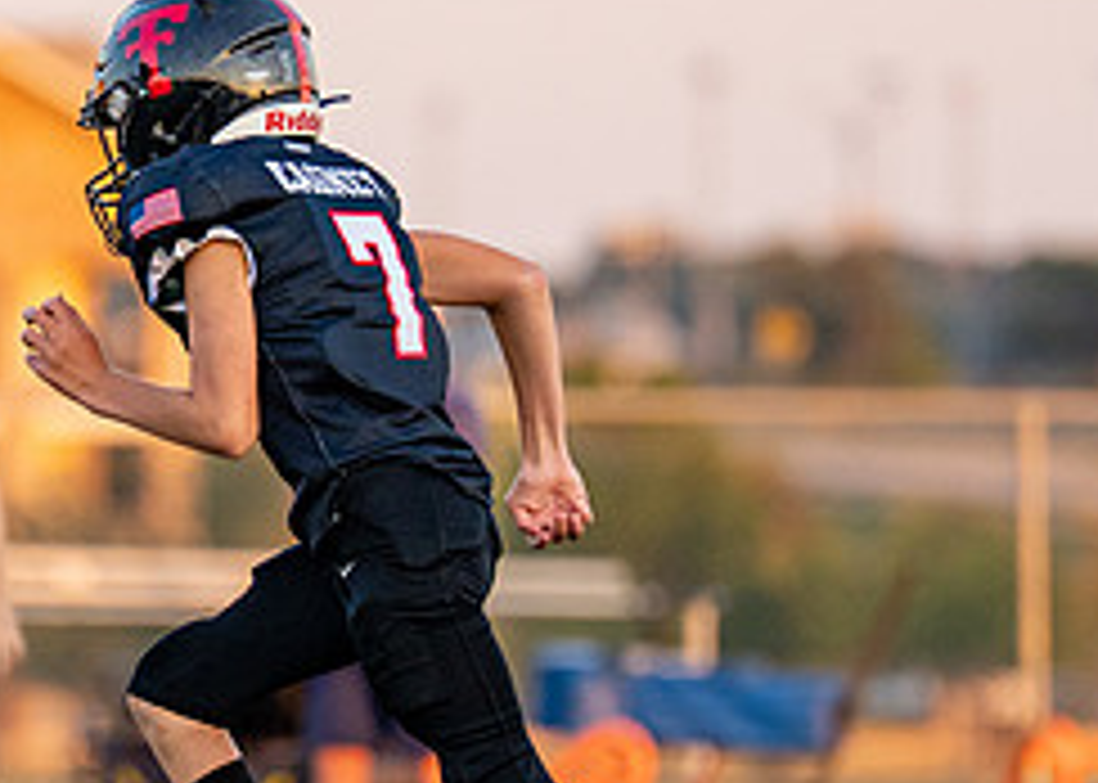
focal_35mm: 765
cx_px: 217
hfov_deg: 2.6
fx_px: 23843
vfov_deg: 1.9
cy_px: 384
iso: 800
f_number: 2.8
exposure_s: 1/1250
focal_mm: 200
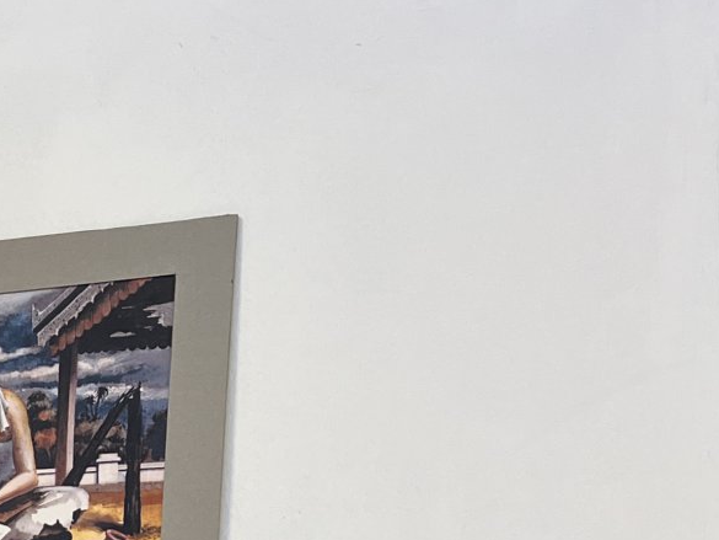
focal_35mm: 91
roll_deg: -1.4
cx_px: -498
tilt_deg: -3.4
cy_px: 764
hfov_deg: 18.0
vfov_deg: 15.2
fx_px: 1891
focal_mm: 5.7
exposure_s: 1/100
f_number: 1.5
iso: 100
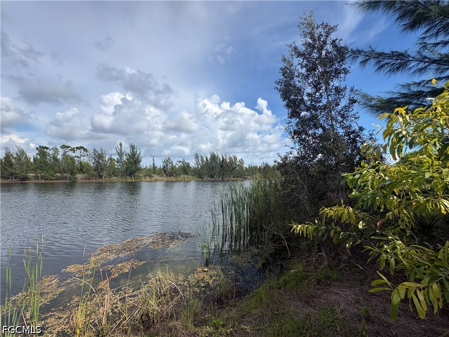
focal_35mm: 14
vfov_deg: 85.7
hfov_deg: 102.1
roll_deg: -0.7
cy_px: 168
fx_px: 182
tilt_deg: +3.0
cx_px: 224
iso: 50
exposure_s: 1/2584
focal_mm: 2.22
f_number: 2.2
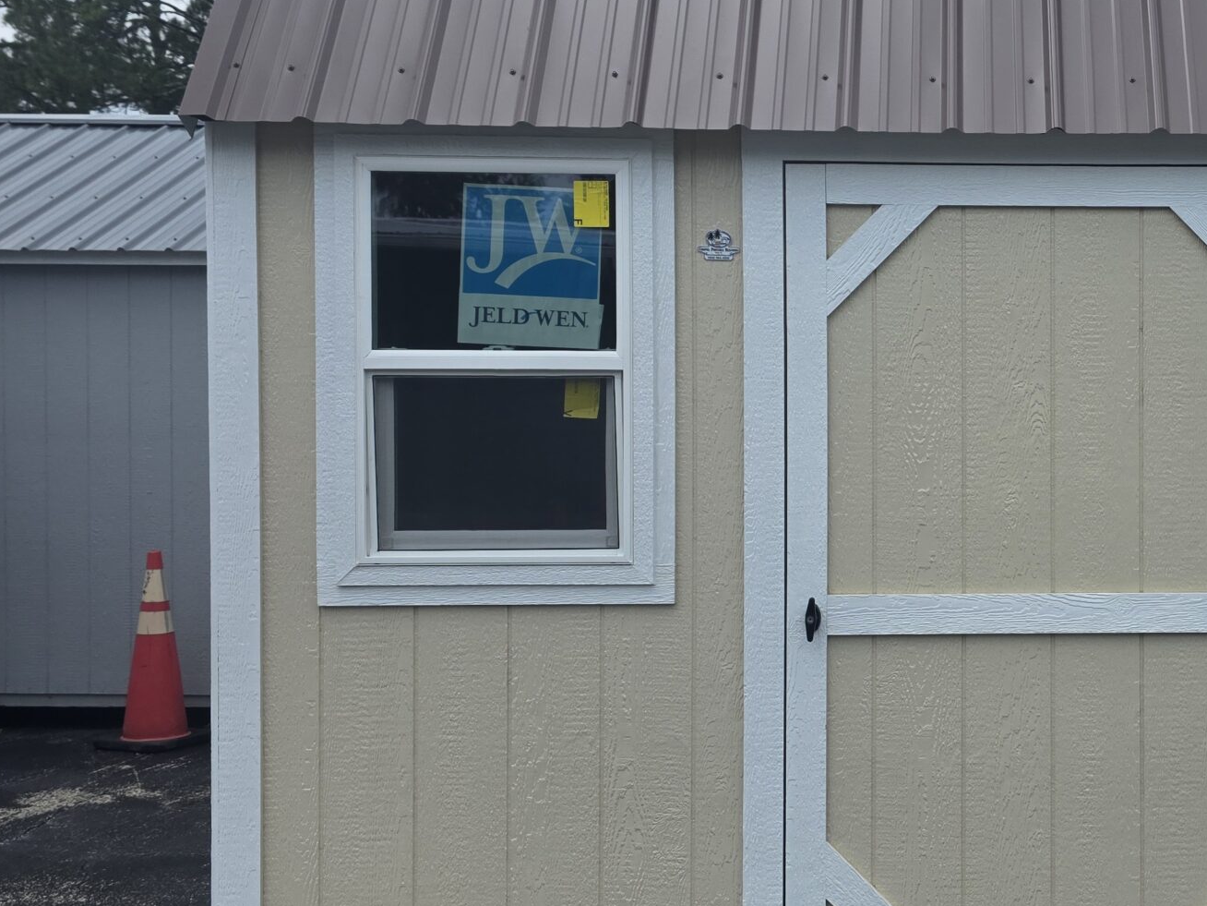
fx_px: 1569
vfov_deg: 32.2
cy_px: 452
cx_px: 1040
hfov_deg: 39.6
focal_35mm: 45
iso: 80
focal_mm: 6.3
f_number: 1.7
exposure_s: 1/6809
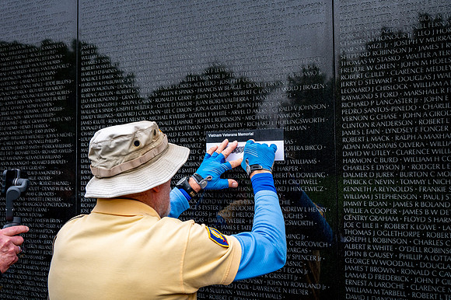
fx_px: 526
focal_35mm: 42
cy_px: 150
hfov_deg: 46.4
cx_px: 226
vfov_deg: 31.9
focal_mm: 42
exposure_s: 1/640
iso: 560
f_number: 8
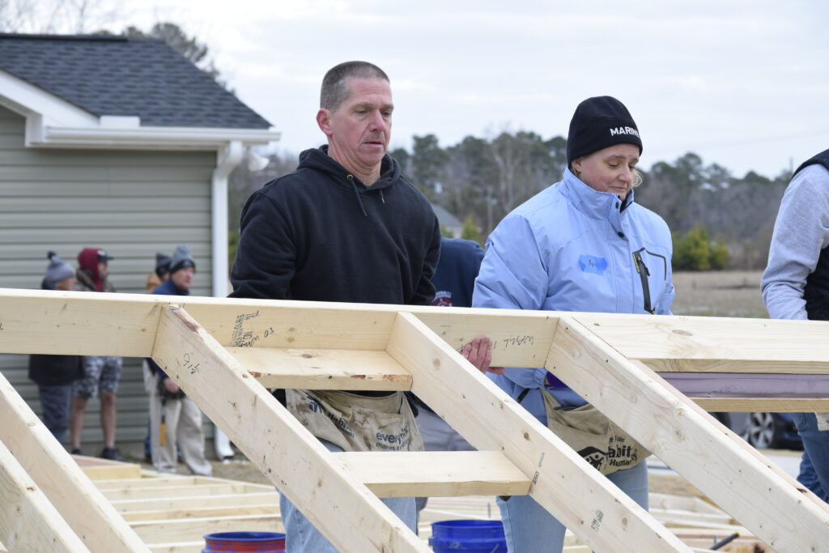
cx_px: 414
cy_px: 276
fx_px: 2764
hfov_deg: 17.1
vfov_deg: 11.4
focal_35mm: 120
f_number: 8
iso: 400
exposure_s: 1/250
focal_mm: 80
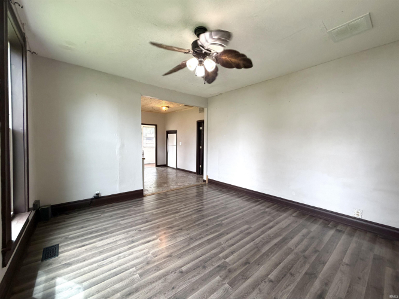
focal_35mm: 14
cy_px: 150
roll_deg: -0.7
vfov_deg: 85.7
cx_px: 200
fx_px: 161
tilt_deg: -1.5
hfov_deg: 102.1
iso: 250
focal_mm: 2.22
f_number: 2.2
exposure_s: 1/120
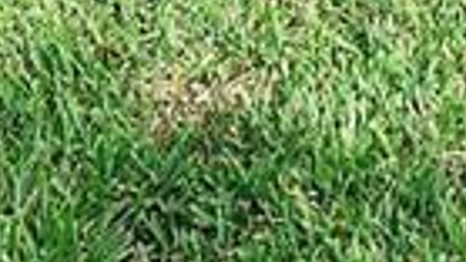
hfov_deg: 18.5
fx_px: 1433
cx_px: 238
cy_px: -836
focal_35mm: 116
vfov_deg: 7.2
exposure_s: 1/640
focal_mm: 10
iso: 200
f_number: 10
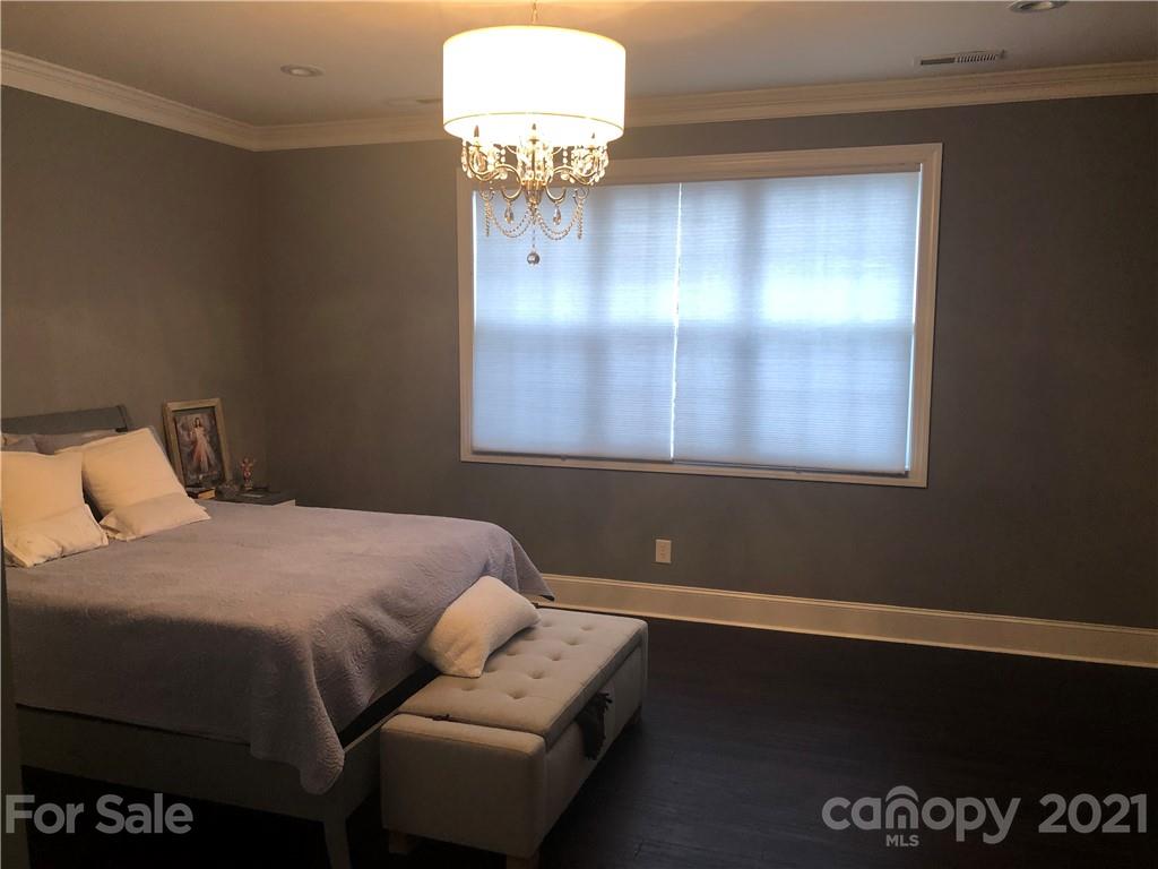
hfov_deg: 63.4
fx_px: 937
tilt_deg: -8.2
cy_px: 434
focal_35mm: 28
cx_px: 579
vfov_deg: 49.7
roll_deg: -0.5
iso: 40
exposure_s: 1/20
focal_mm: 4
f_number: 1.8
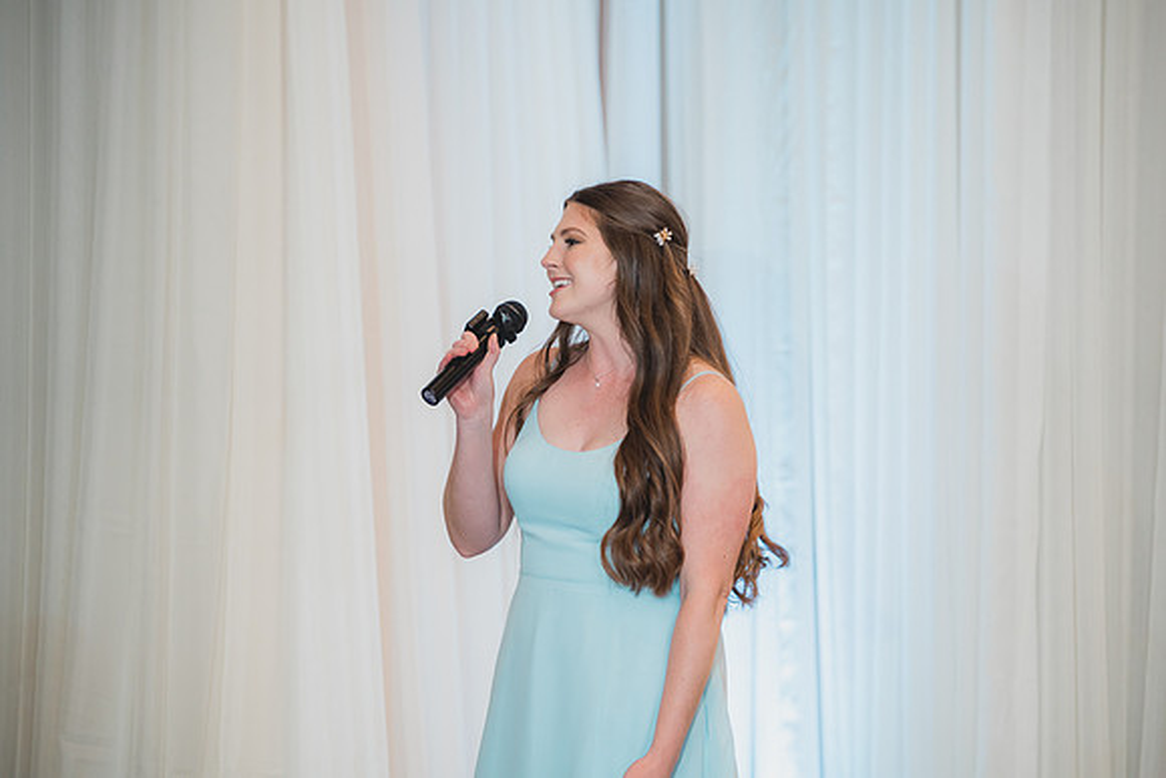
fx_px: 5118
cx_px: 583
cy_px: 389
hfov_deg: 13.0
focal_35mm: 158
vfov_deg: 8.7
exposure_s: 1/250
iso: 1000
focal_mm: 158
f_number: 2.8
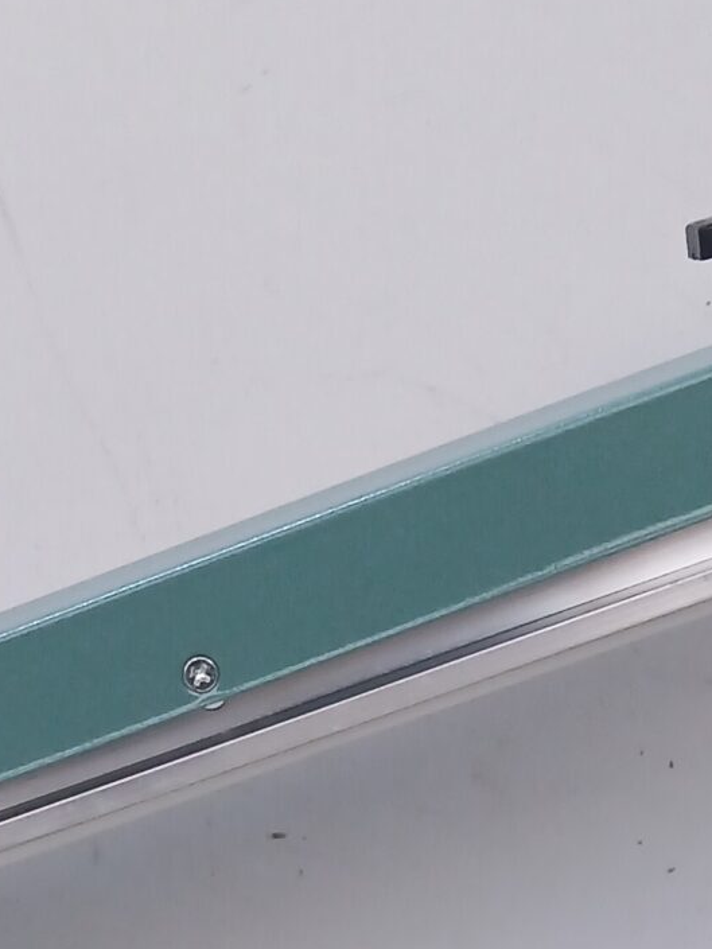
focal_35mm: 98
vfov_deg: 18.1
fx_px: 2687
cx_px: 199
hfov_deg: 15.0
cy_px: 1361
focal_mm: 4
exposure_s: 1/50
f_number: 1.8
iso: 160
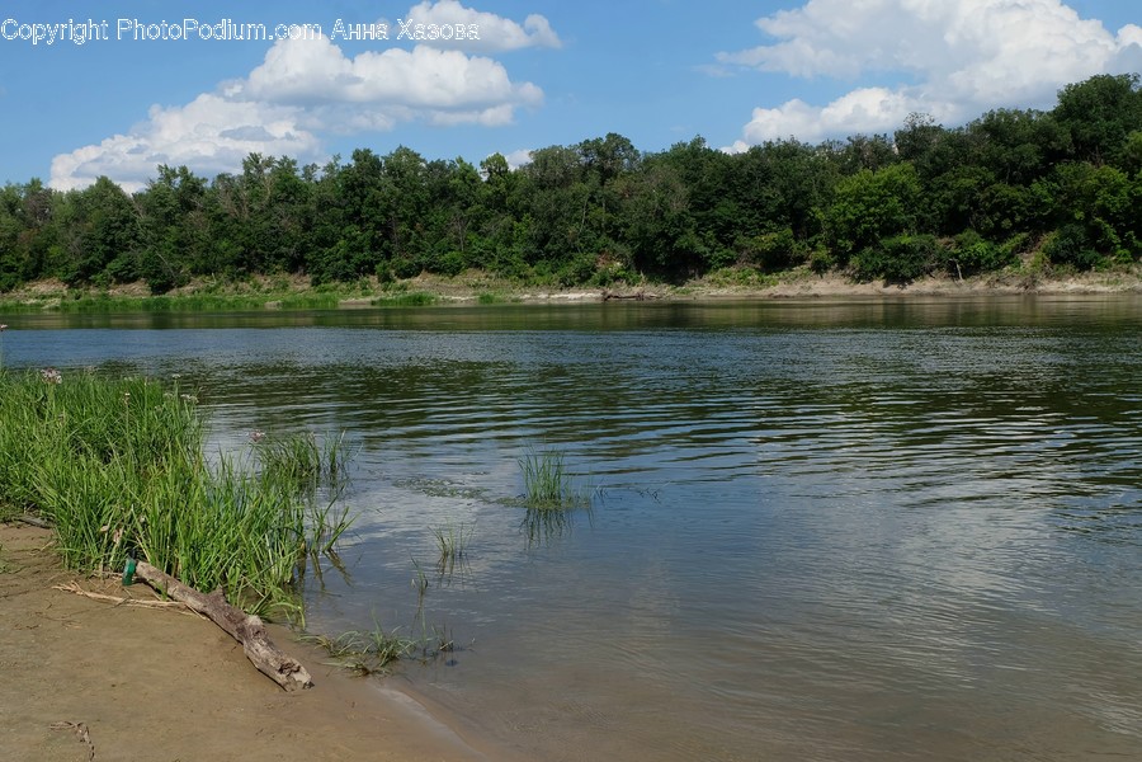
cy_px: 381
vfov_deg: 40.0
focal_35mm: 33
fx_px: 1047
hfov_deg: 57.2
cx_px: 571
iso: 400
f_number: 13
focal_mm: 22.2
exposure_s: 1/420
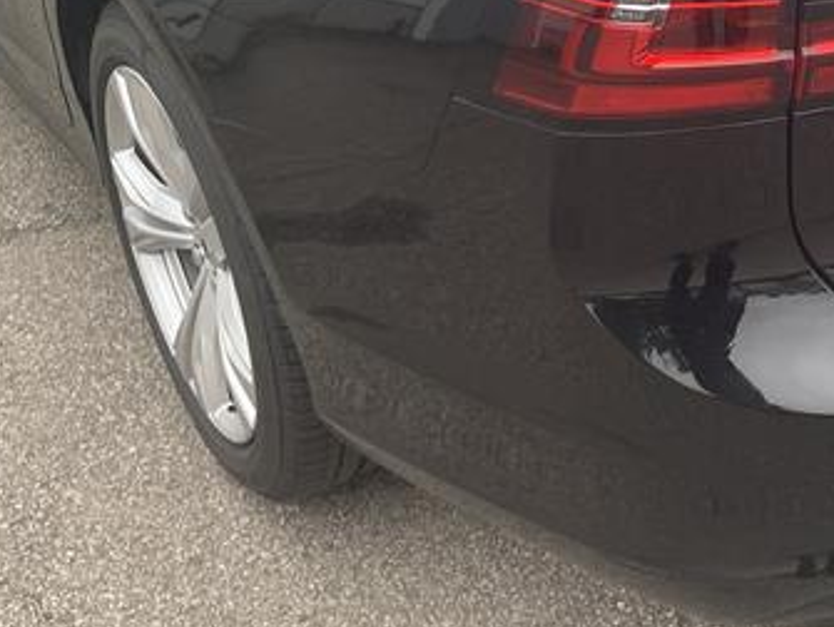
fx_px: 1495
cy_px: -42
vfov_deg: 22.5
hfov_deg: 30.3
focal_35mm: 62
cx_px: 685
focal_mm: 4.2
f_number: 1.6
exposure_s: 1/311
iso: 32
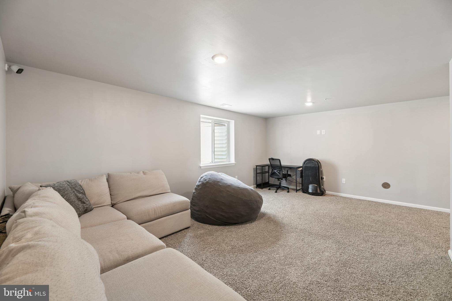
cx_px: 226
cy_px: 150
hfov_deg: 104.3
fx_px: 176
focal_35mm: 14
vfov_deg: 81.2
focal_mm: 14
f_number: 8
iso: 400
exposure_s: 1/6
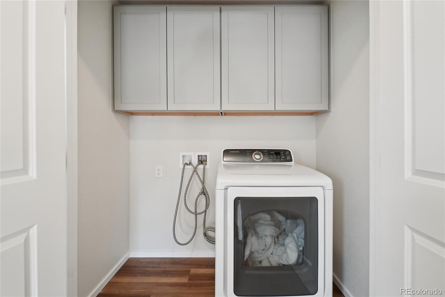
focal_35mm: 15
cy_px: 148
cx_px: 222
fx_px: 185
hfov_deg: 100.4
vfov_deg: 77.3
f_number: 8
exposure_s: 1/20
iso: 400
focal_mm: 10
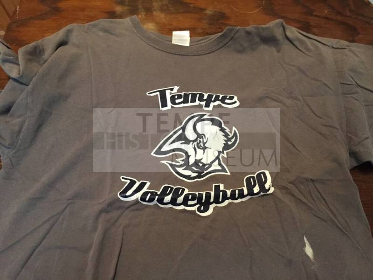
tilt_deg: -67.1
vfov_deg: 48.2
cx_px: 186
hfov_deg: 61.7
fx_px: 312
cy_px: 140
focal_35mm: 29
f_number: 2.2
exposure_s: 1/20
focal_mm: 4.15
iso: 250
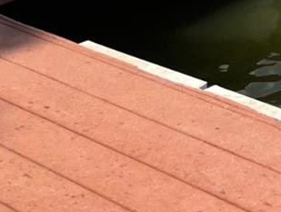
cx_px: 592
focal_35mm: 129
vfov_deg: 10.1
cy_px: -291
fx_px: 1048
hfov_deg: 12.9
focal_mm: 4.2
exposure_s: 1/4464
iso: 32
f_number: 1.6
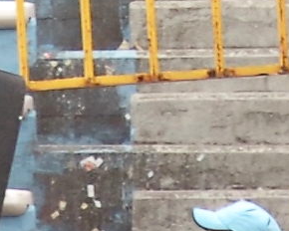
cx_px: 333
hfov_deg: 0.4
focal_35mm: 5015
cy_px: -412
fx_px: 42895
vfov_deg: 0.3
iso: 800
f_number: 5.6
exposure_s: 1/320
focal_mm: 420
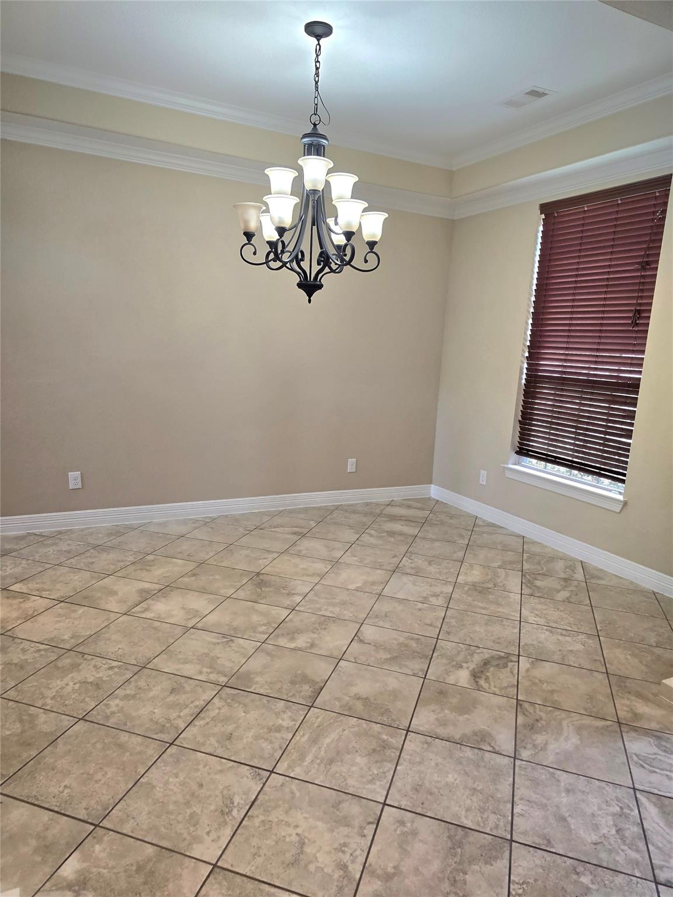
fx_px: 596
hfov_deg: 58.9
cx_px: 336
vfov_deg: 73.9
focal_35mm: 23
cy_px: 448
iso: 100
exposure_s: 1/120
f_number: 1.7
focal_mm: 6.3
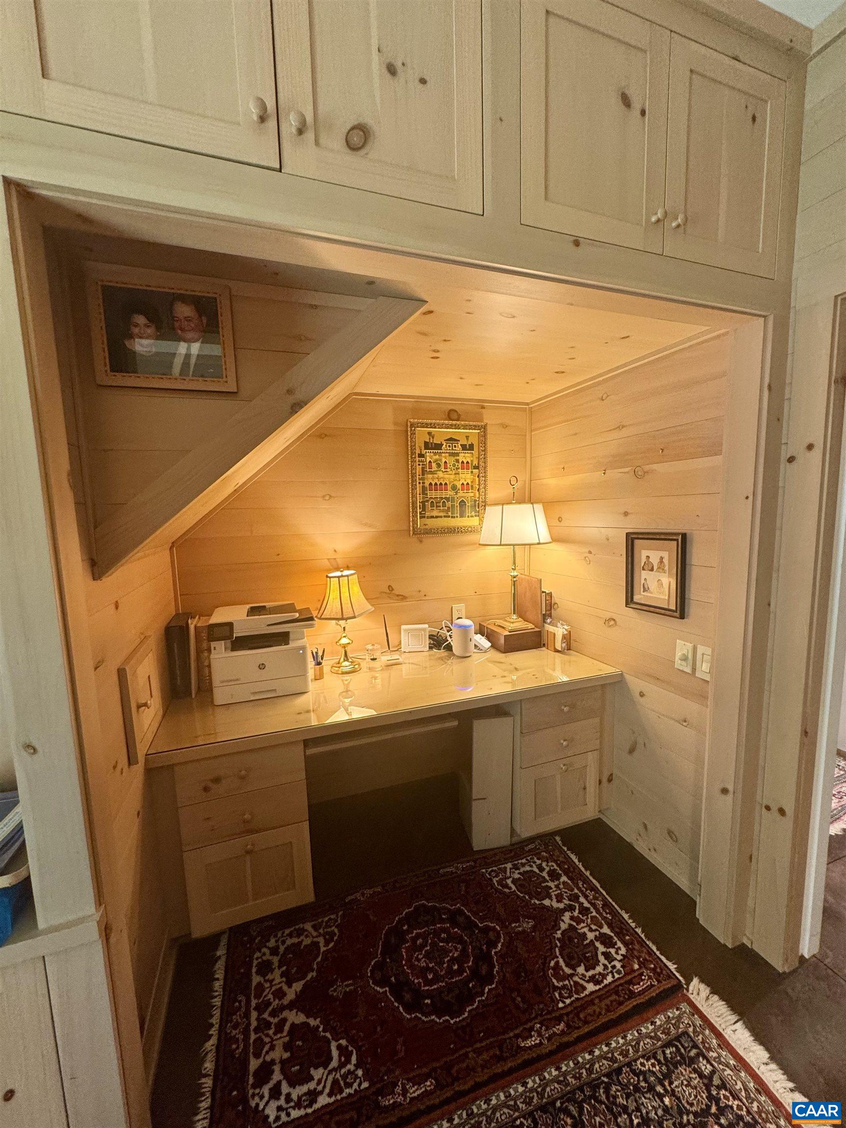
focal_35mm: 14
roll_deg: +2.1
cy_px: 564
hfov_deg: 85.7
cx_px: 423
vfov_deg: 102.1
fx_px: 456
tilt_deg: -5.8
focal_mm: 2.22
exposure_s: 1/60
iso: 200
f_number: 2.2
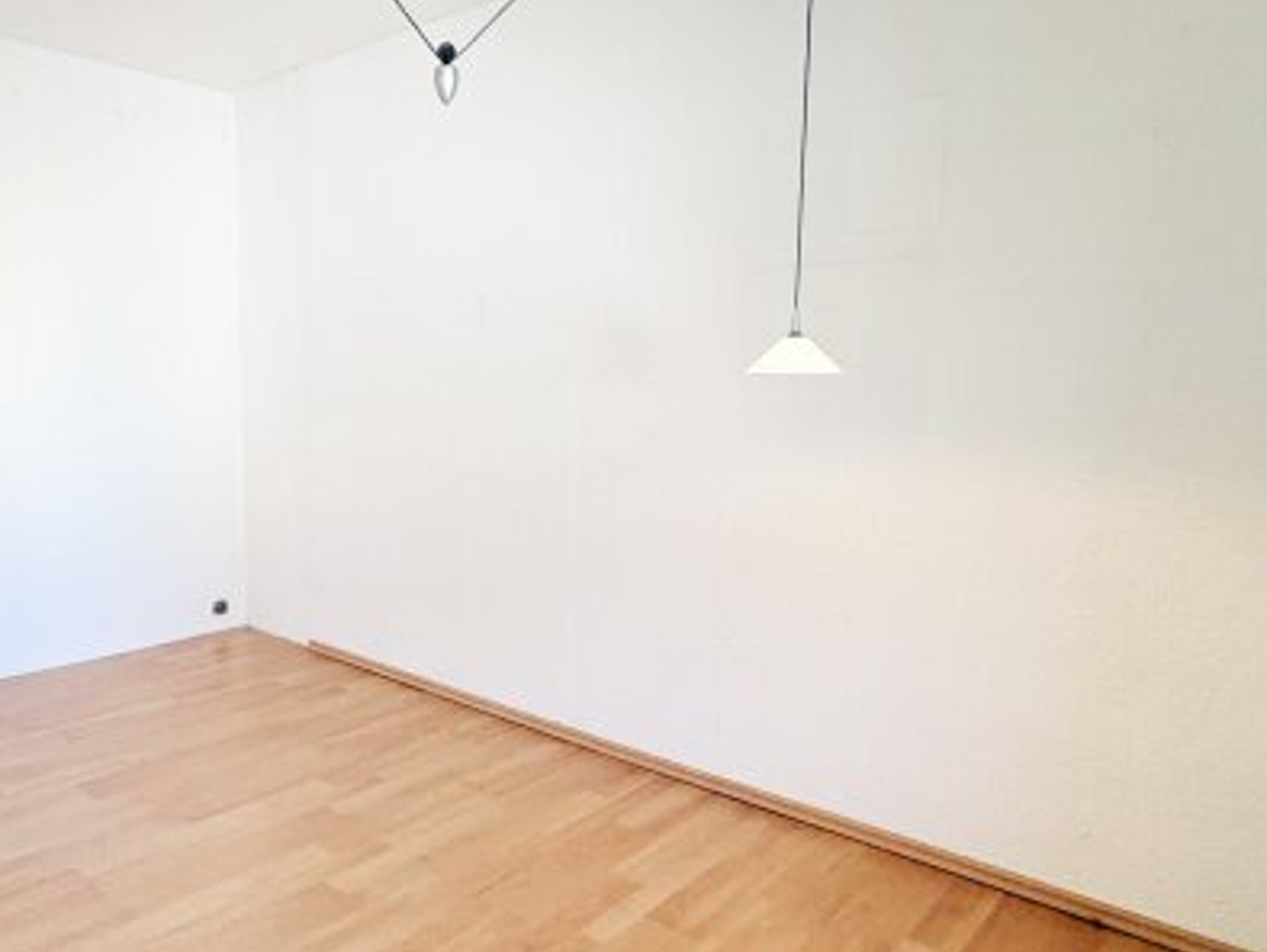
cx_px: 492
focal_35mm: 27
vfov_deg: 51.4
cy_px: 499
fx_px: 989
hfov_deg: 64.5
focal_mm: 2.22
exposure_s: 1/100
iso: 80
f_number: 2.2
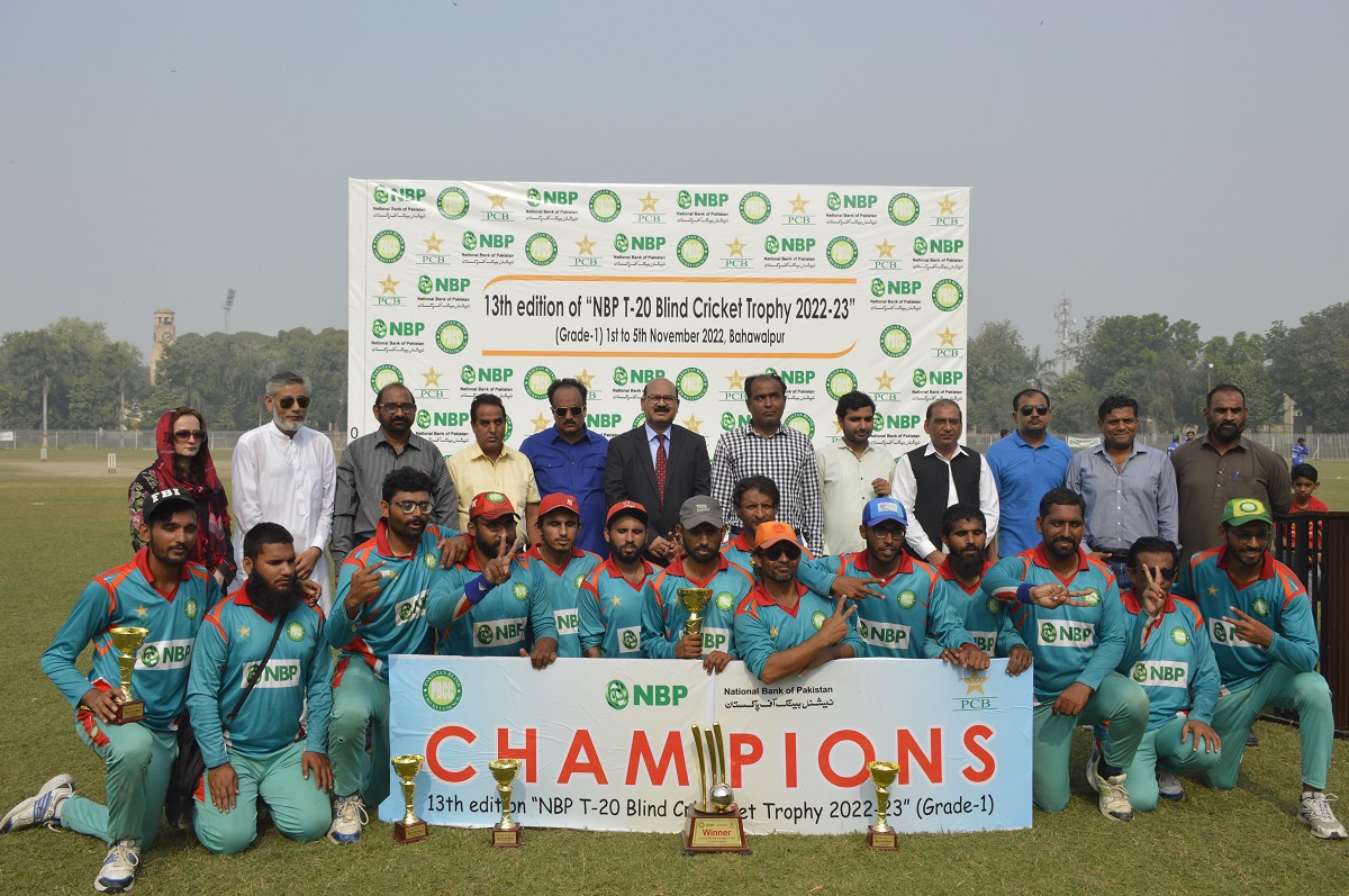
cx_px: 674
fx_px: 1235
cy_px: 448
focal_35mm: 33
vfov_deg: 39.9
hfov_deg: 57.3
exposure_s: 1/250
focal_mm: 22
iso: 100
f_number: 8
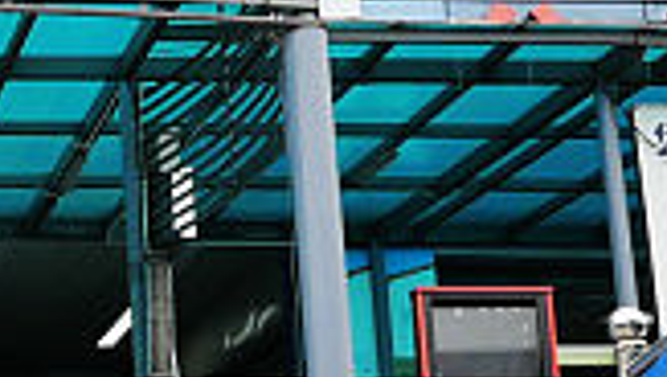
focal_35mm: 112
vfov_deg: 10.8
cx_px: -311
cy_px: 303
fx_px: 1982
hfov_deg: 17.3
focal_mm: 7
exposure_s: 1/125
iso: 200
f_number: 4.5
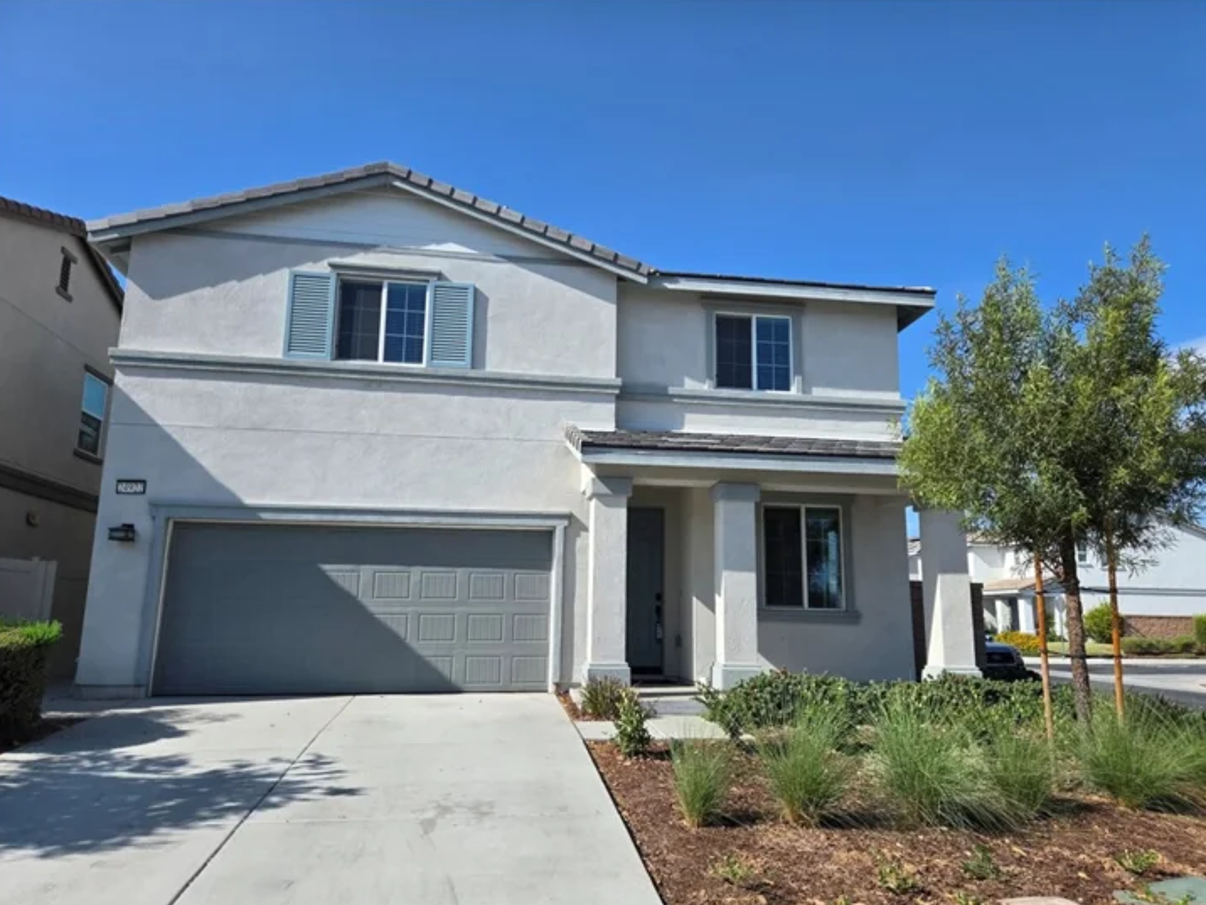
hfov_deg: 71.6
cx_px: 622
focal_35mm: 24
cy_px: 469
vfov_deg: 56.8
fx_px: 836
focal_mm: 5.4
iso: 40
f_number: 1.8
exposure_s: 1/2921
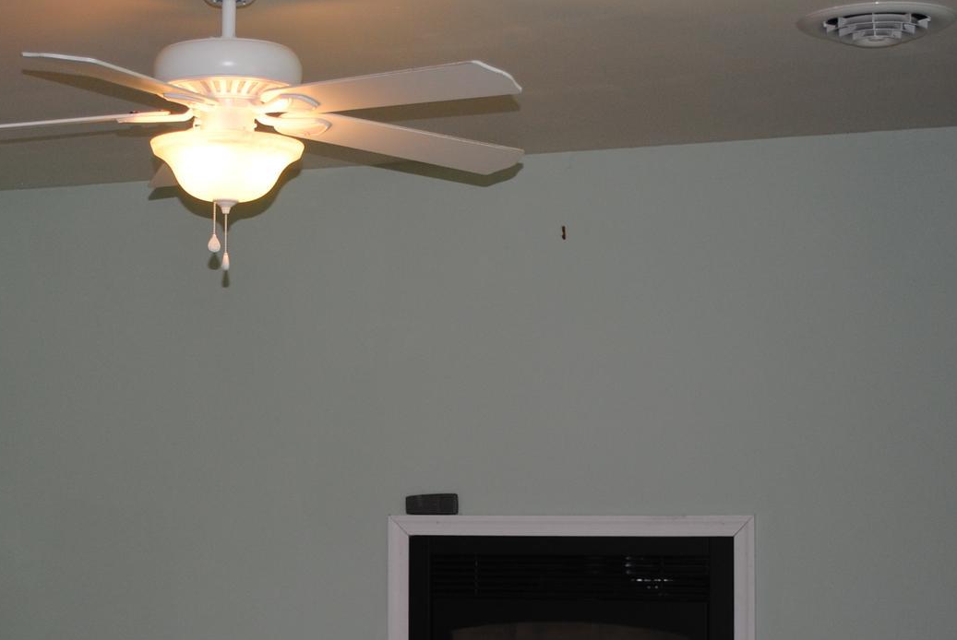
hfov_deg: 26.0
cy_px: 468
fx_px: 2049
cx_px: 237
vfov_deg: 17.7
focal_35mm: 77
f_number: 4.2
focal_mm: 26
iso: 200
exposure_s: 1/60
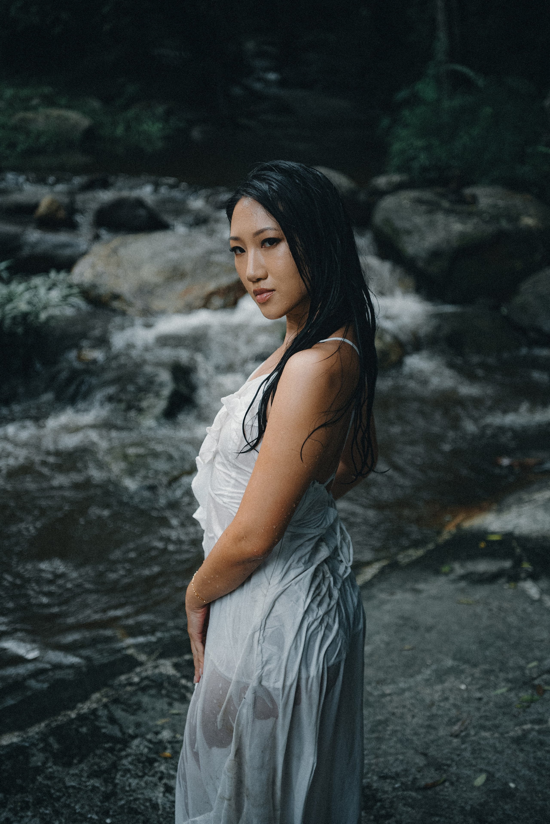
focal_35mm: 40
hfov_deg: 33.4
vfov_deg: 48.4
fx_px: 915
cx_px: 275
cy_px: 412
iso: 160
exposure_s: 1/125
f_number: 2.5
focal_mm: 40
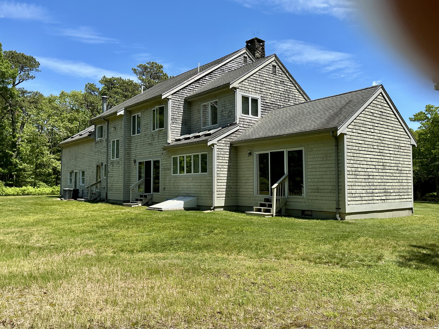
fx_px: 355
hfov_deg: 63.4
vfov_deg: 49.7
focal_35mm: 28
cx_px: 220
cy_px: 164
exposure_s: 1/1311
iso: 25
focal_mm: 3
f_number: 1.8
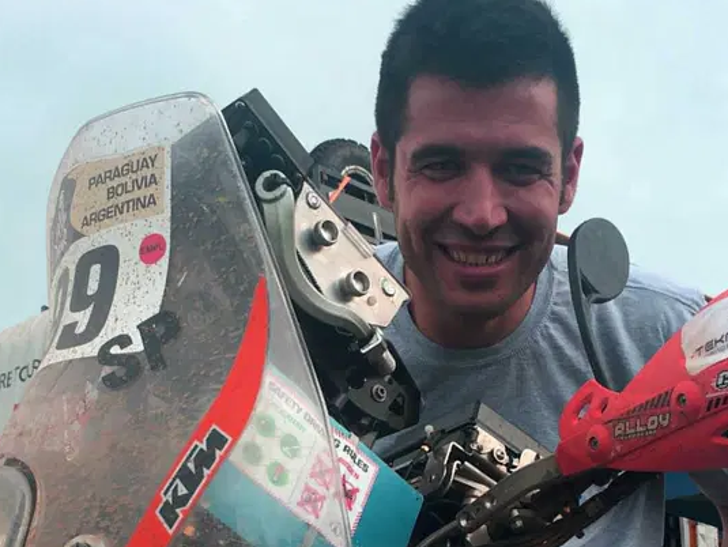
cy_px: 531
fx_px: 1368
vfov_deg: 21.9
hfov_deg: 29.8
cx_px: 395
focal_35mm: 65
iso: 25
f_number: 2.2
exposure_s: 1/413
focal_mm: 4.15
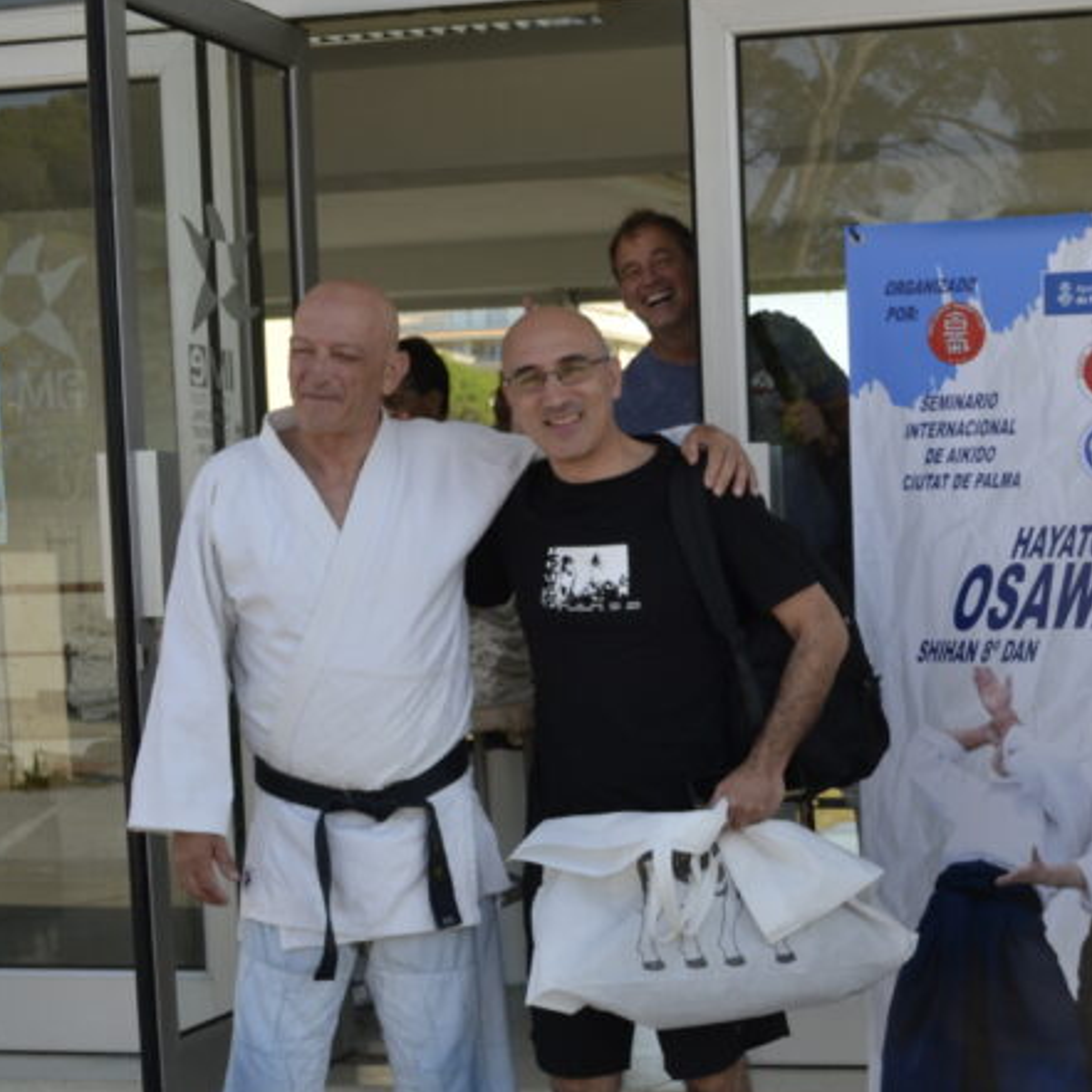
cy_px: 836
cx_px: 978
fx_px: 2534
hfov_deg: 23.7
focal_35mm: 71
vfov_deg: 24.0
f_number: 6.3
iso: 100
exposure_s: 1/160
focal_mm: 24
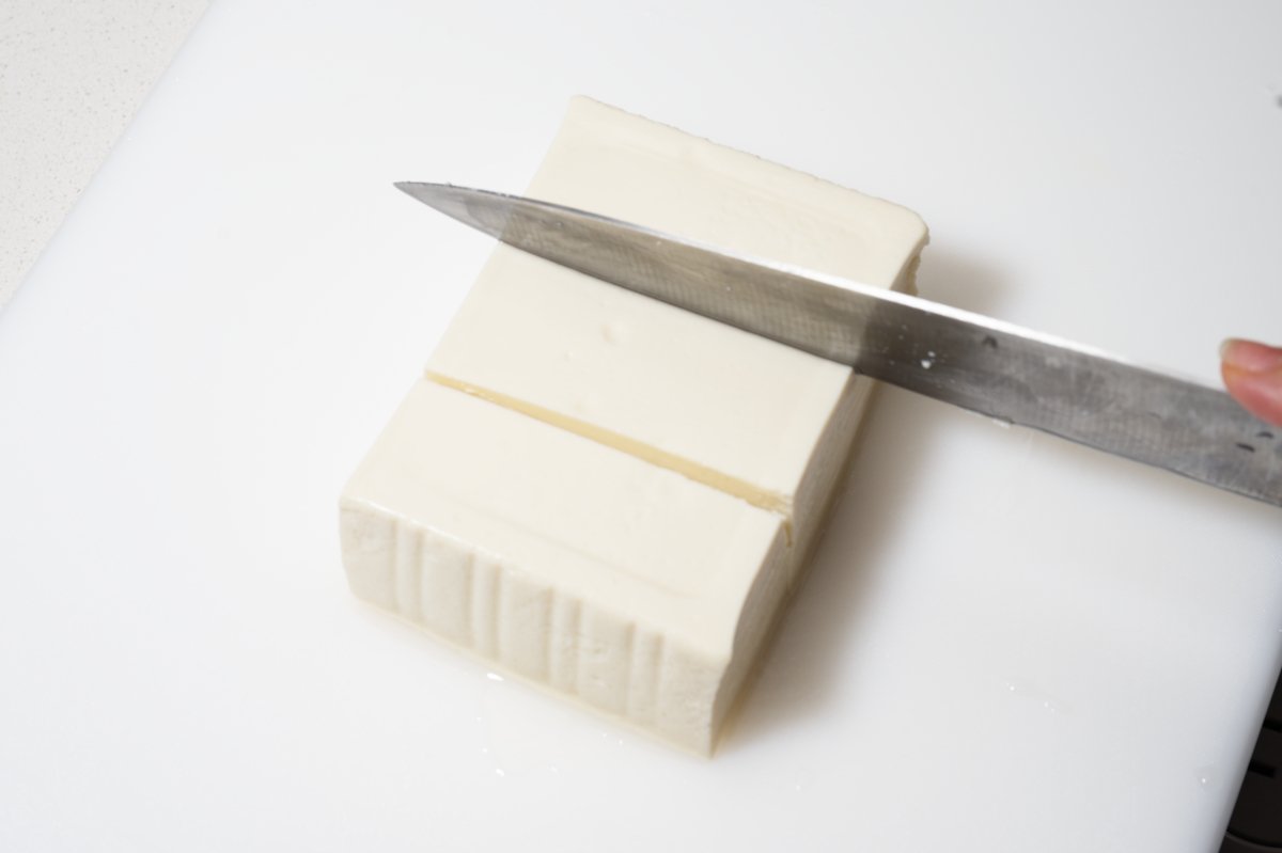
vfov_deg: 25.5
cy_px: 426
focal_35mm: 53
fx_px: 1887
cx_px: 641
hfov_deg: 37.5
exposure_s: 1/100
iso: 100
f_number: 9
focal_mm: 53
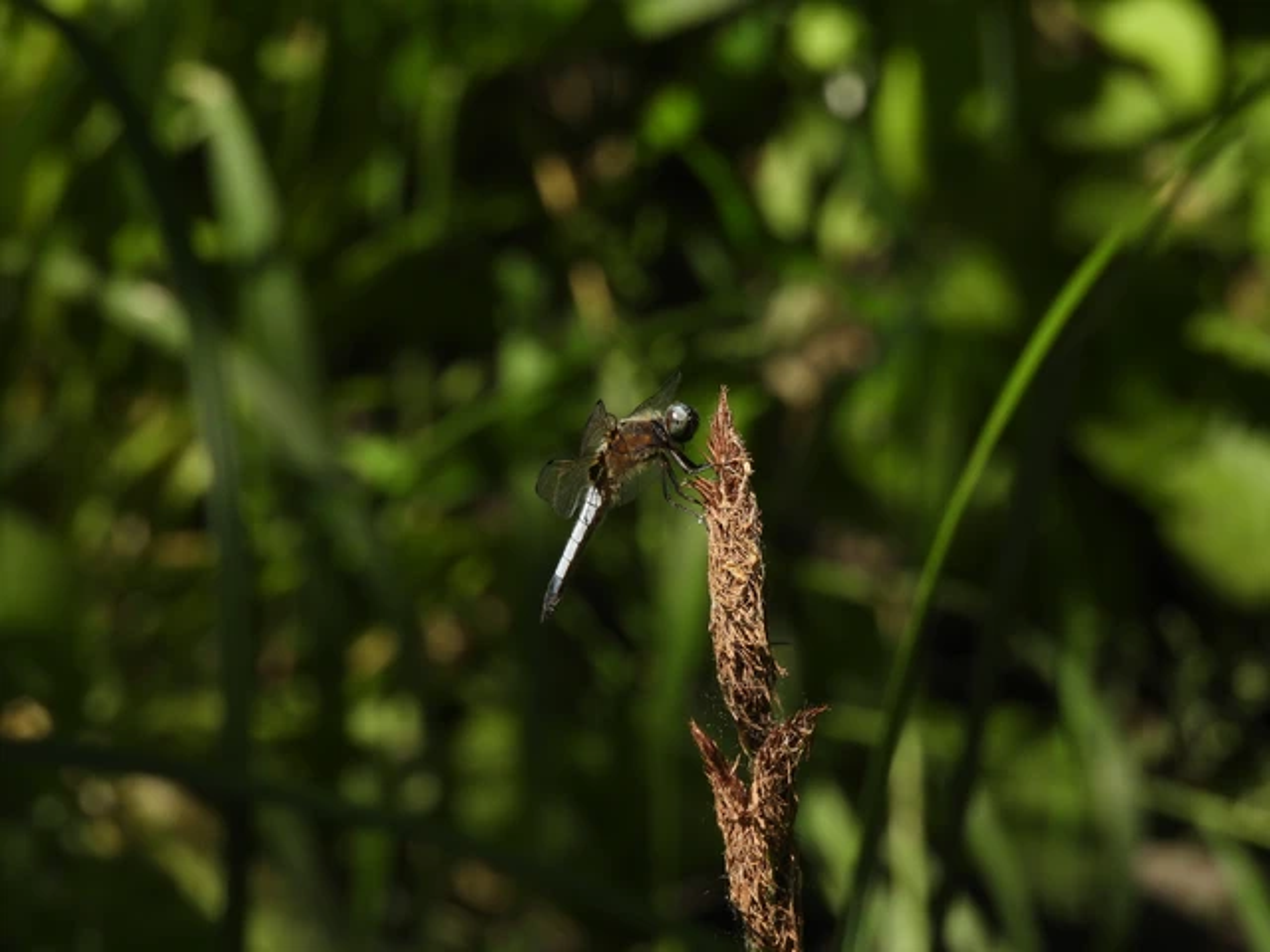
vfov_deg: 1.9
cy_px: 476
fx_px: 29351
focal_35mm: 800
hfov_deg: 2.5
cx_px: 635
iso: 100
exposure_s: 1/320
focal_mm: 143
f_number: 6.3
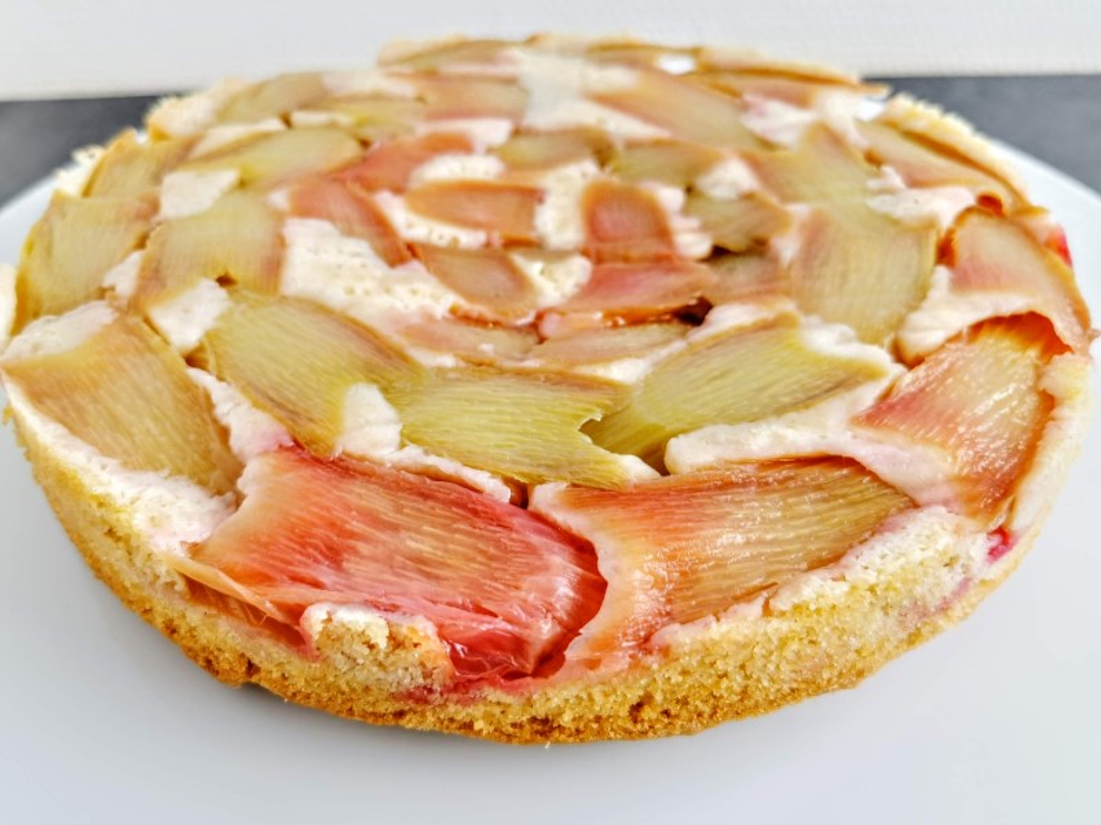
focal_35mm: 29
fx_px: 922
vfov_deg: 48.2
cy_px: 412
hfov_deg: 61.7
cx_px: 550
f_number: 1.6
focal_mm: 5.56
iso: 50
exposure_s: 1/163
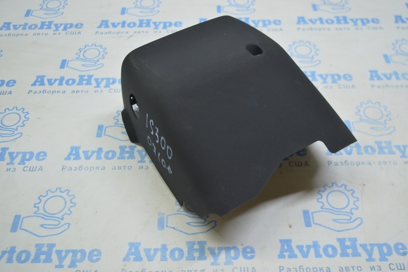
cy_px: 136
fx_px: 459
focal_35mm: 40
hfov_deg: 48.0
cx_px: 204
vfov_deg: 33.0
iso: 400
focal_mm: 27
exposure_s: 1/60
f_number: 4
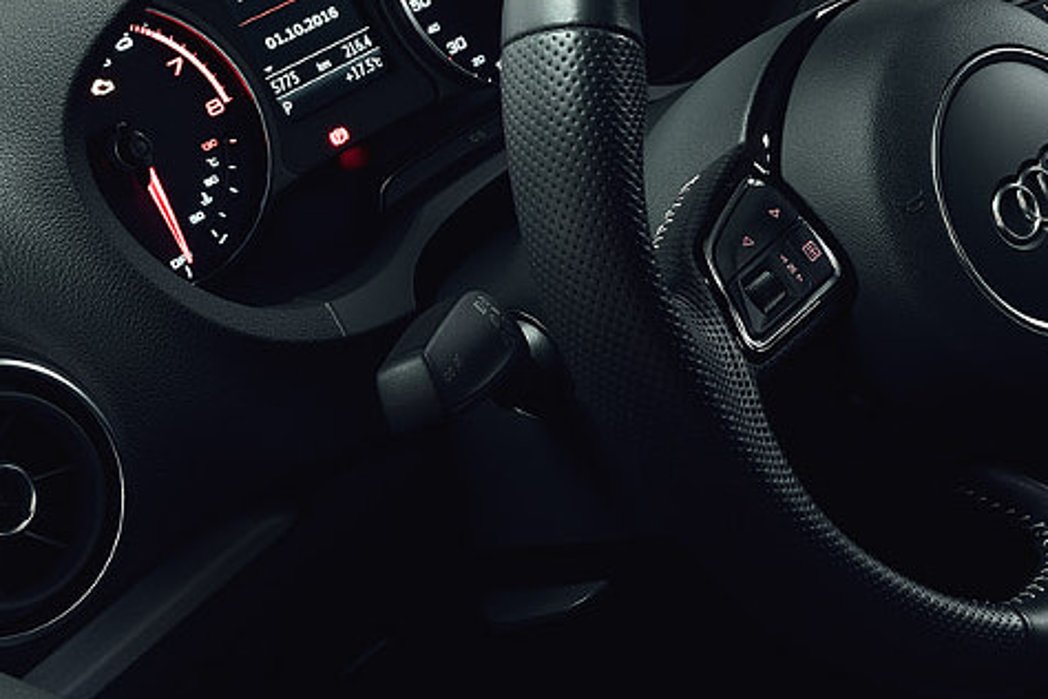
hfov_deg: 21.8
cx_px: 1466
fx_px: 2358
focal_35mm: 81
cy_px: 188
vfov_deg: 16.8
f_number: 11
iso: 100
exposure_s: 8
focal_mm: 24
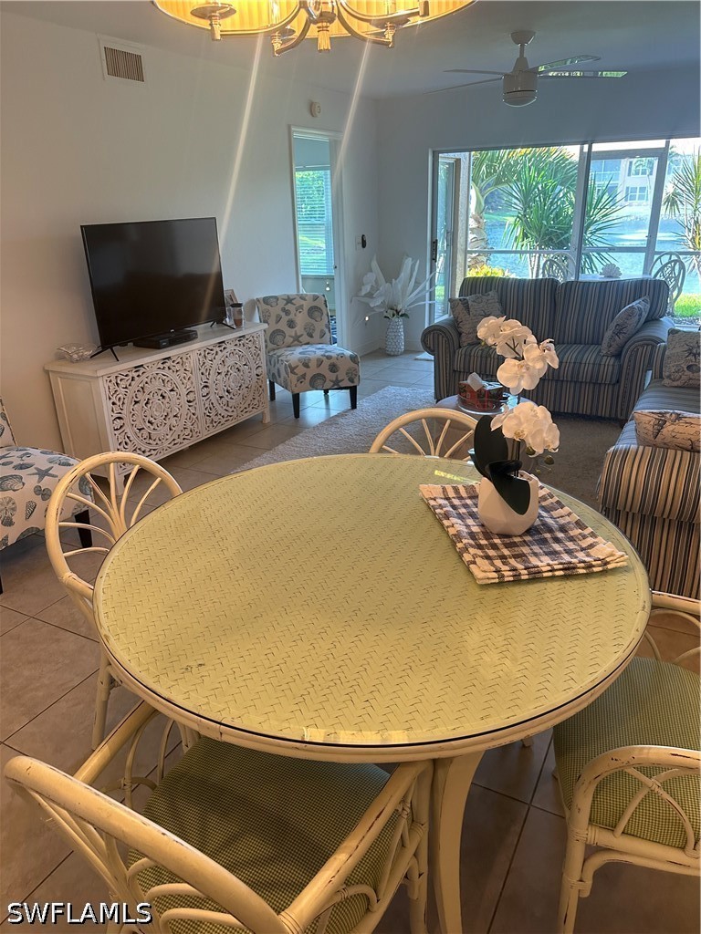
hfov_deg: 56.8
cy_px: 467
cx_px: 350
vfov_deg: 71.6
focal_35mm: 24
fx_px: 648
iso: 160
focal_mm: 6.86
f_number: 1.78
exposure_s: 1/120
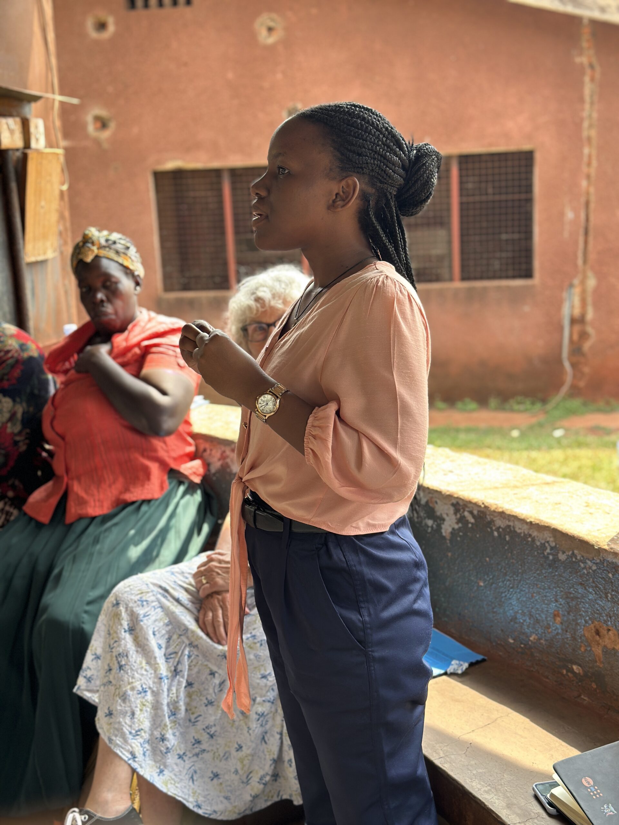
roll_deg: +2.3
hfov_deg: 30.3
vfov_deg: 39.7
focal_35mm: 48
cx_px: 310
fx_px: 1144
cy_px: 412
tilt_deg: -10.7
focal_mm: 6.86
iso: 80
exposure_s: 1/351
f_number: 1.78
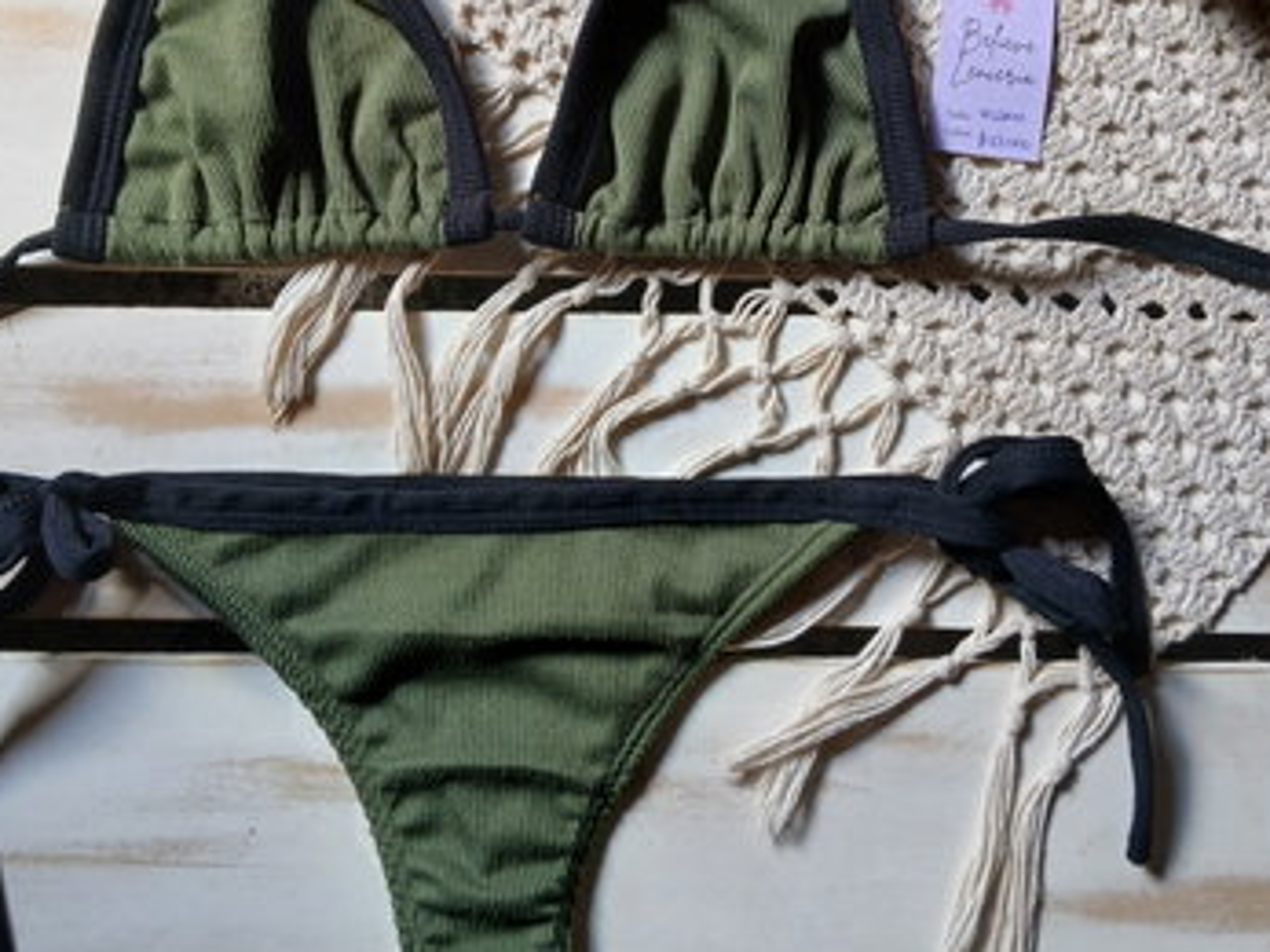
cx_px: 648
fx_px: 1467
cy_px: 298
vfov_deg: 35.5
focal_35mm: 40
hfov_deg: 46.8
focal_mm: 3.98
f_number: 1.8
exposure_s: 1/50
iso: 50
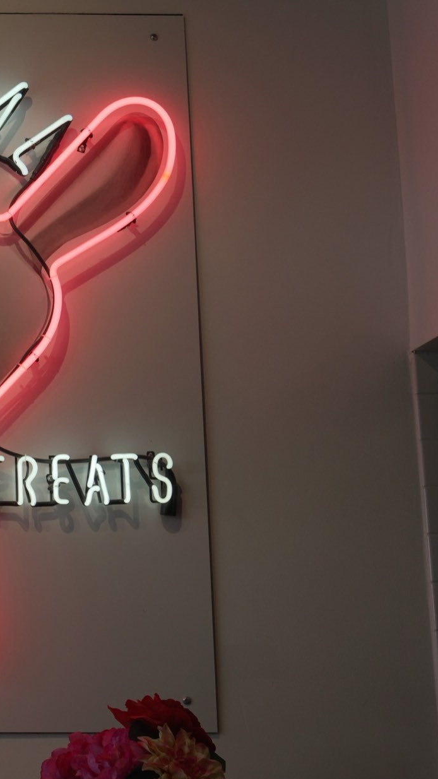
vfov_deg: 28.6
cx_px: -181
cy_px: 390
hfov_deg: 15.3
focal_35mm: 74
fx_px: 1525
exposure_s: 1/80
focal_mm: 29
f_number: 6.3
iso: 125
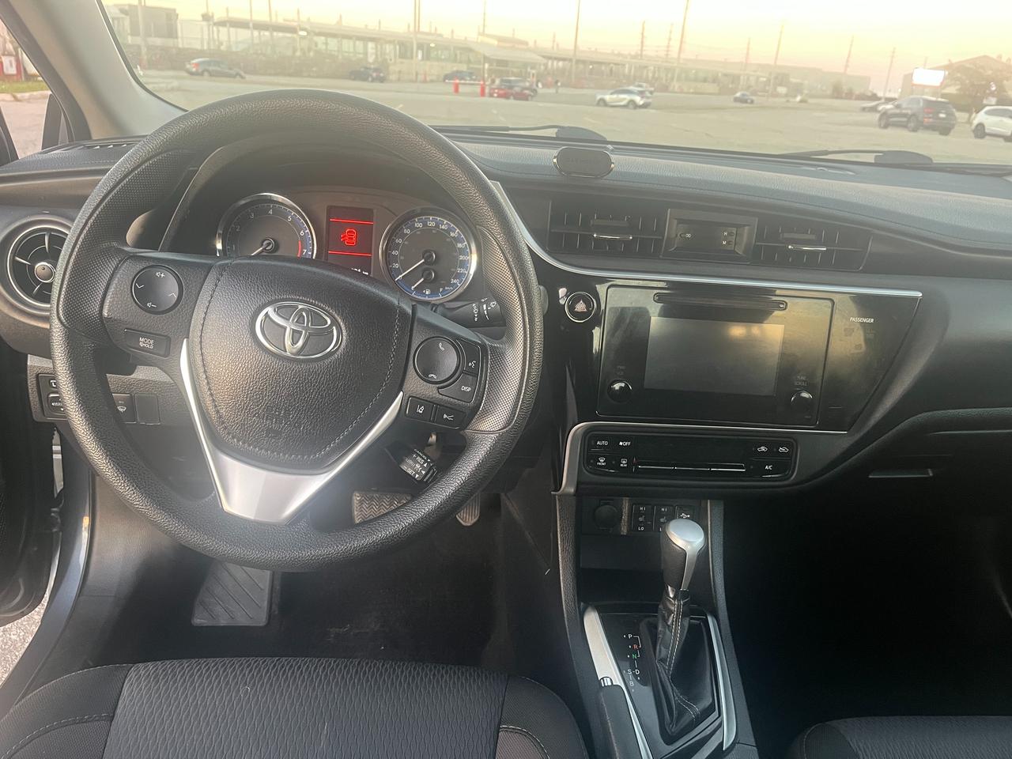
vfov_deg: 53.1
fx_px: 760
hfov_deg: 67.3
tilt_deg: -22.8
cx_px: 506
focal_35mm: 26
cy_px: 380
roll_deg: -4.0
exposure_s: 1/60
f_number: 1.6
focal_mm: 5.1
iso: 400
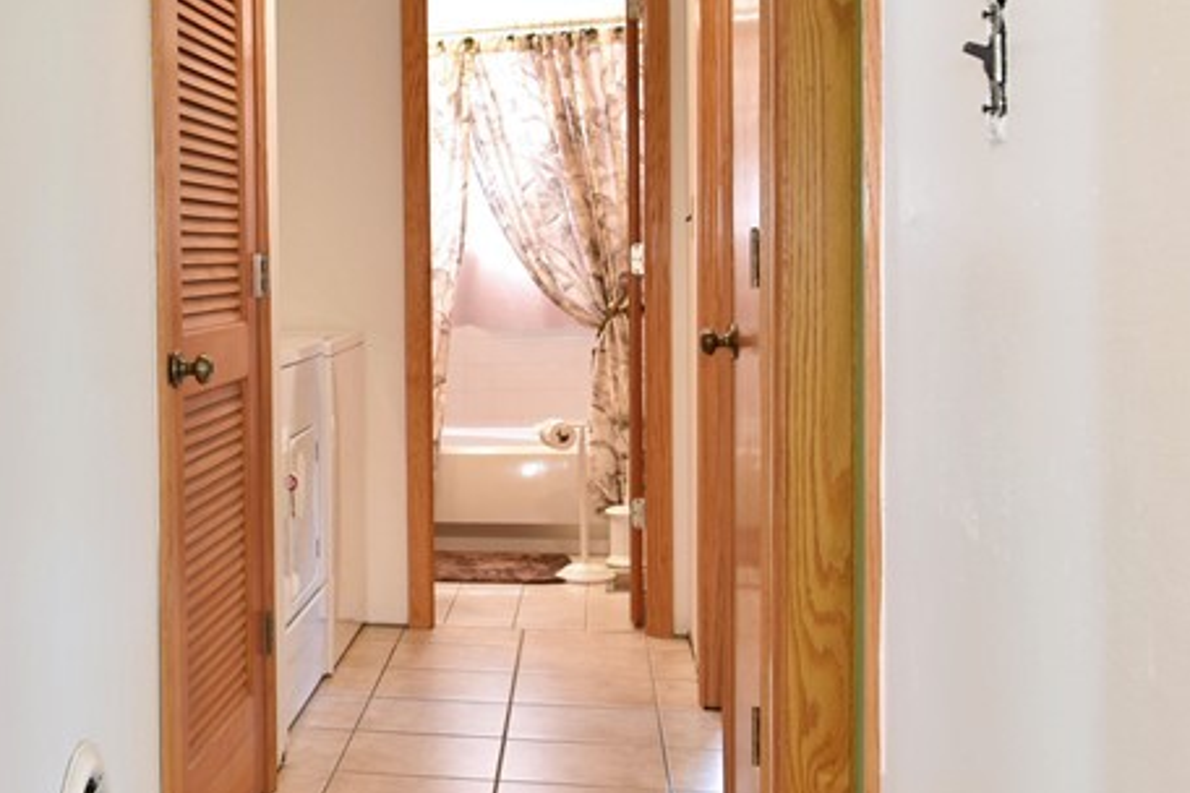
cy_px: 295
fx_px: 1653
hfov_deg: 35.0
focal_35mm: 50
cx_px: -65
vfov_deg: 26.9
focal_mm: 14
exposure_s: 1/3
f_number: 4.5
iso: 200
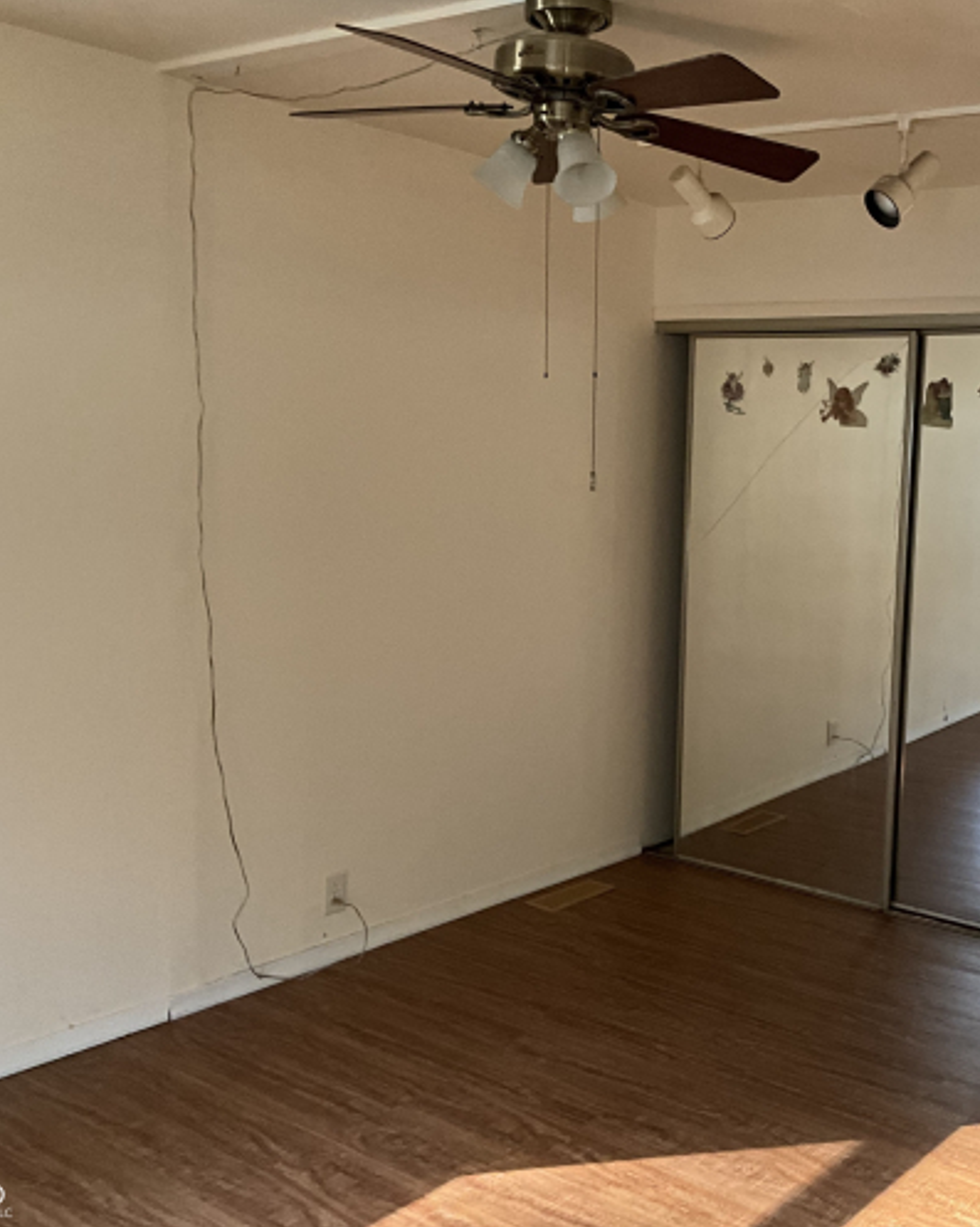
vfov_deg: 48.0
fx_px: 1379
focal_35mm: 38
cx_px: 757
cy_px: 615
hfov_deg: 38.0
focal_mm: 3
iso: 200
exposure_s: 1/60
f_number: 1.8
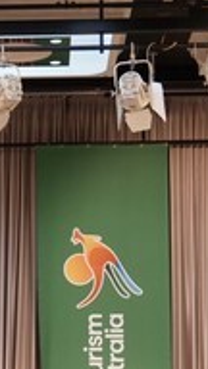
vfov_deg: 15.0
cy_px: 351
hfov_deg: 8.5
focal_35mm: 141
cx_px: -21
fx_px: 1383
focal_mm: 43
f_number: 2.8
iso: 400
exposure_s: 1/50
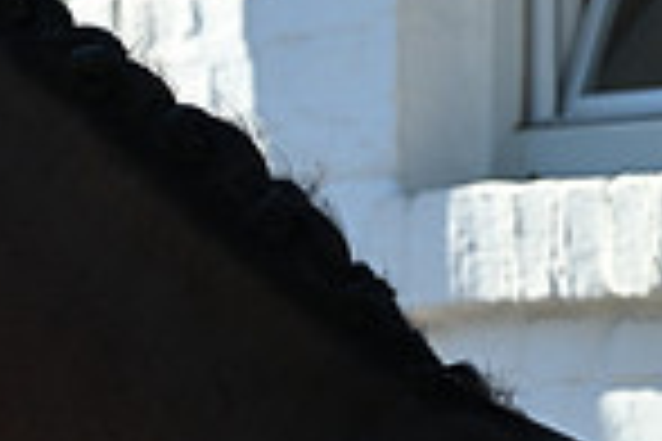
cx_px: -639
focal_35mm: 475
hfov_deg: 4.3
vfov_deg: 2.9
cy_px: 407
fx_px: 8734
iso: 900
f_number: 5.6
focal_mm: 120
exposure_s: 1/1600
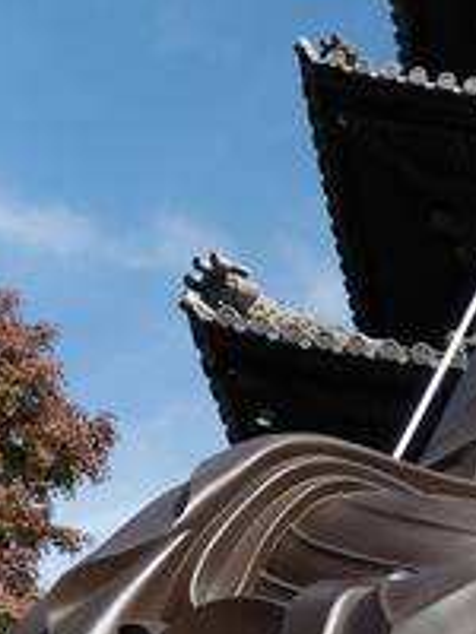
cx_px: 703
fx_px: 1320
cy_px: 590
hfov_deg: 18.3
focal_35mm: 72
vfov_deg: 26.0
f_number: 6.3
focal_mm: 12
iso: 200
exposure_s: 1/400
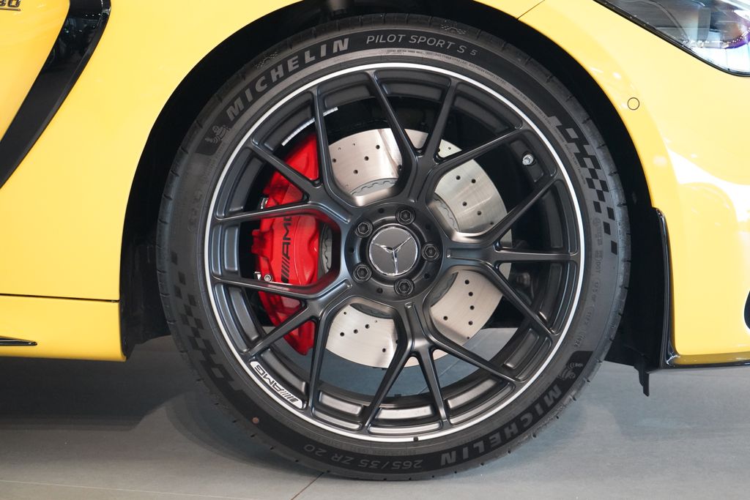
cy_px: 250
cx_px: 375
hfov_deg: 30.1
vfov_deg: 20.3
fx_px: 1396
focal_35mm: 67
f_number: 5.6
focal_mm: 67
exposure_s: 1/160
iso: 12800
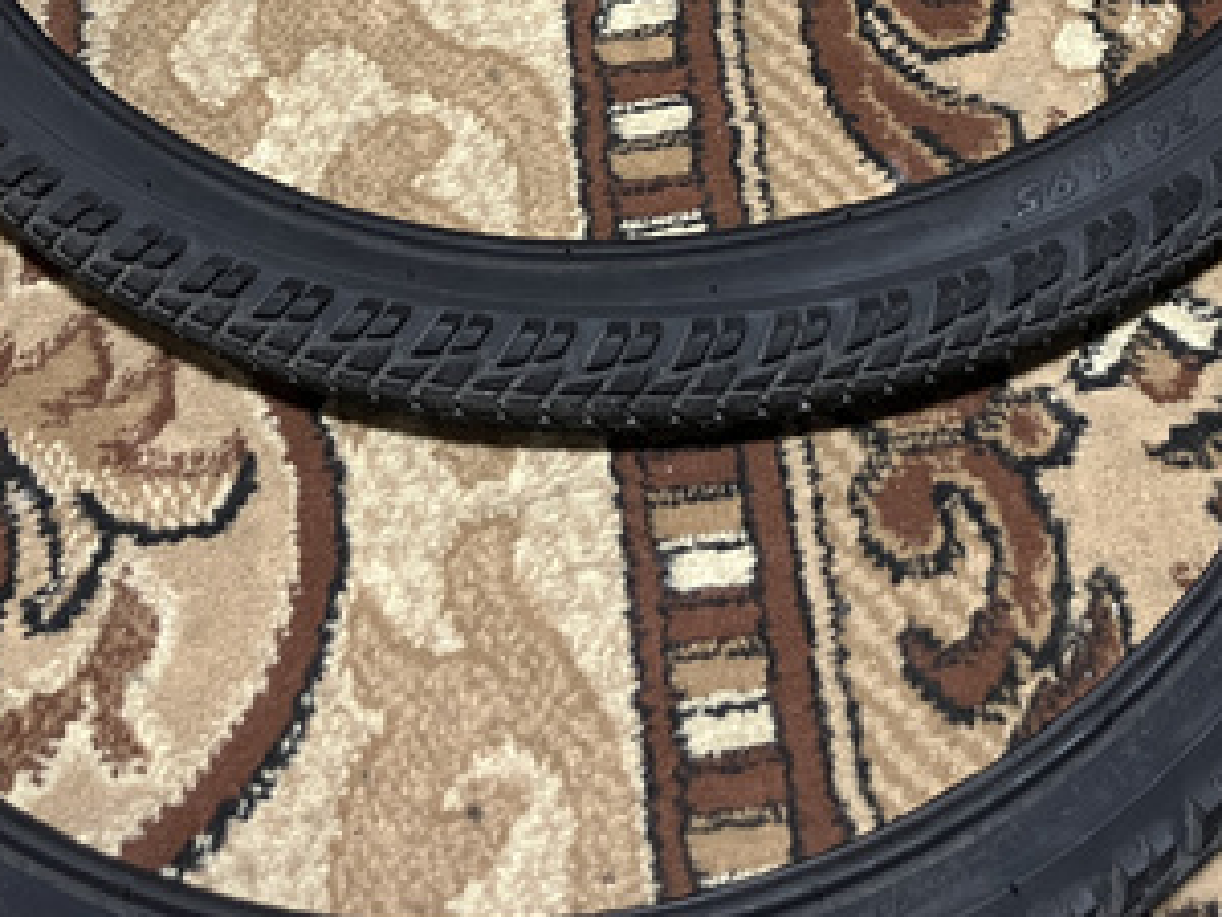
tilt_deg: -52.9
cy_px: 49
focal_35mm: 56
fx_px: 1977
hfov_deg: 34.2
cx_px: 737
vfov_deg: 25.1
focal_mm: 3.99
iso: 400
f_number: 1.8
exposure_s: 1/36
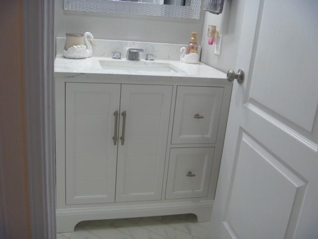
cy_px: 120
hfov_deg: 52.6
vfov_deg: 40.7
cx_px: 159
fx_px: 322
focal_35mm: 35
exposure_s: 1/30
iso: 160
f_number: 3.5
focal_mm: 6.3
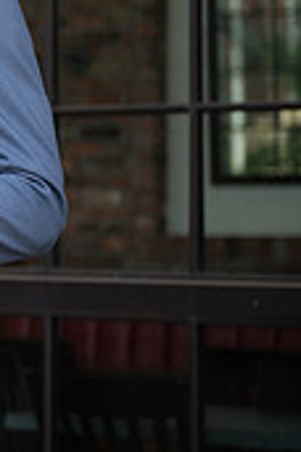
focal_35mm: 176
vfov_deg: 11.6
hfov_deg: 7.4
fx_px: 2207
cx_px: -388
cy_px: 24
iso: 250
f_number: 2.8
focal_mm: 52
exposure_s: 1/250
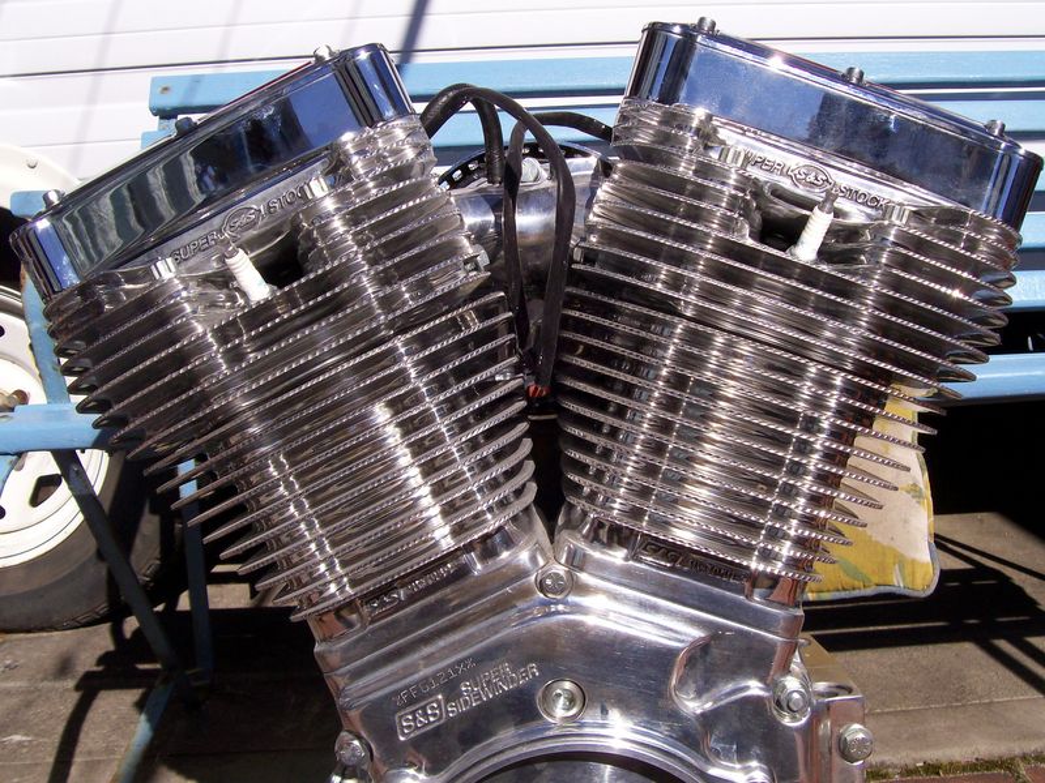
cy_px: 392
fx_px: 1087
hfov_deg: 51.4
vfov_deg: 39.7
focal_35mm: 36
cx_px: 522
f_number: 4.8
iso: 80
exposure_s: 1/1153
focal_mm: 6
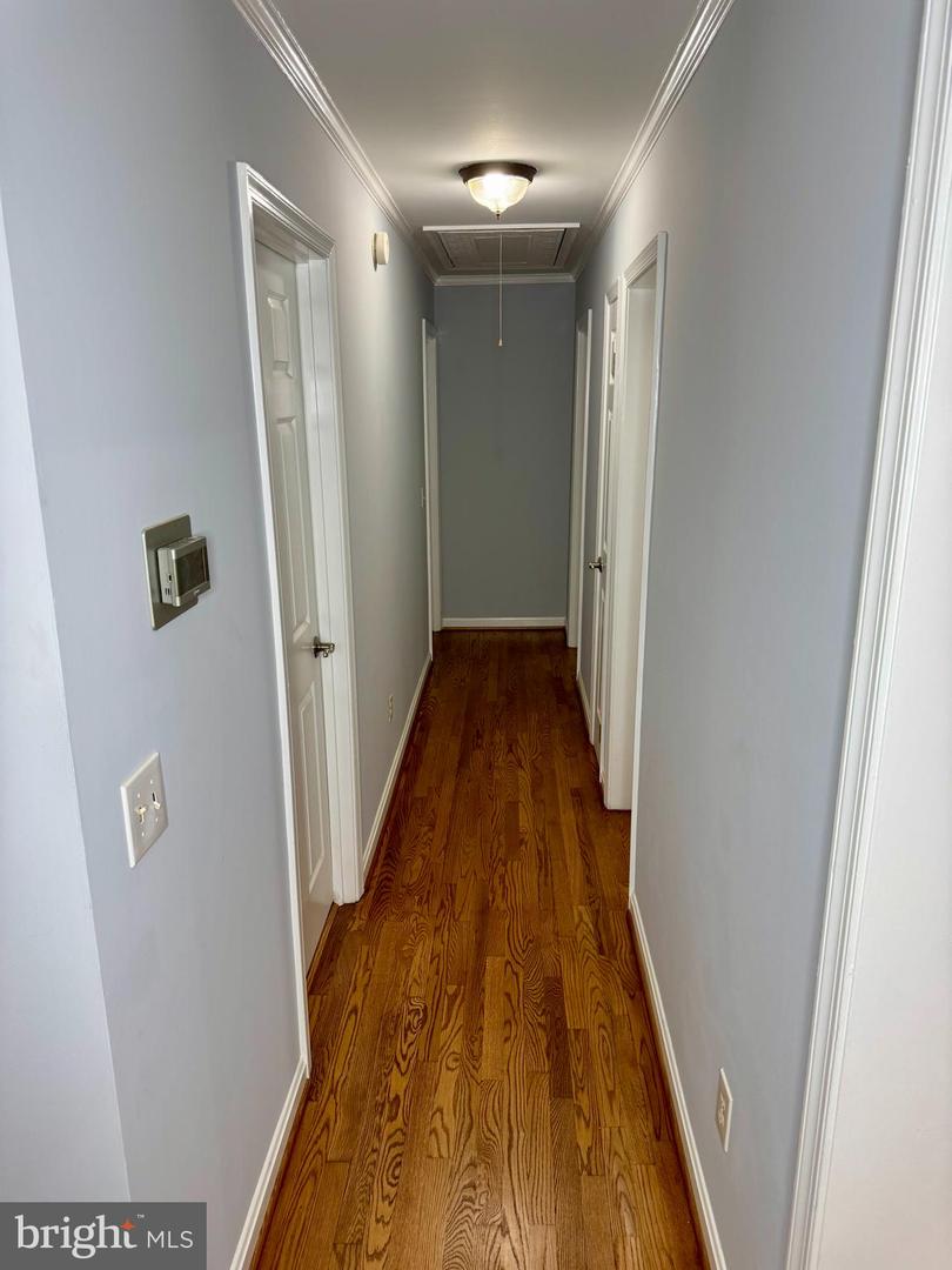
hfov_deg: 56.8
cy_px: 635
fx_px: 880
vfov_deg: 71.6
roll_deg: +0.0
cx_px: 476
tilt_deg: -15.0
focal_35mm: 24
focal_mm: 6.76
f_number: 1.78
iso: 160
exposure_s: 1/120
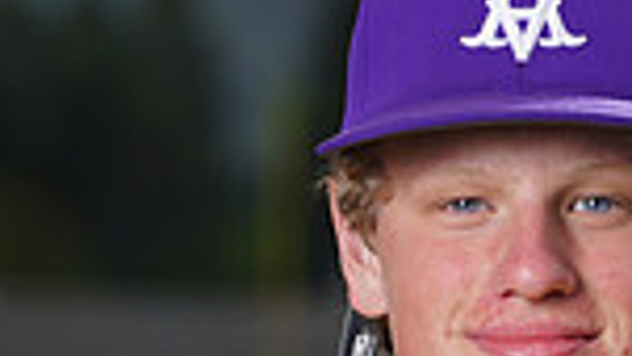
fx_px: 14280
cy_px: 670
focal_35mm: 852
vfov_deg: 1.4
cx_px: 471
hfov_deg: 2.5
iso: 100
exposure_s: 1/250
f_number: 8
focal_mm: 212
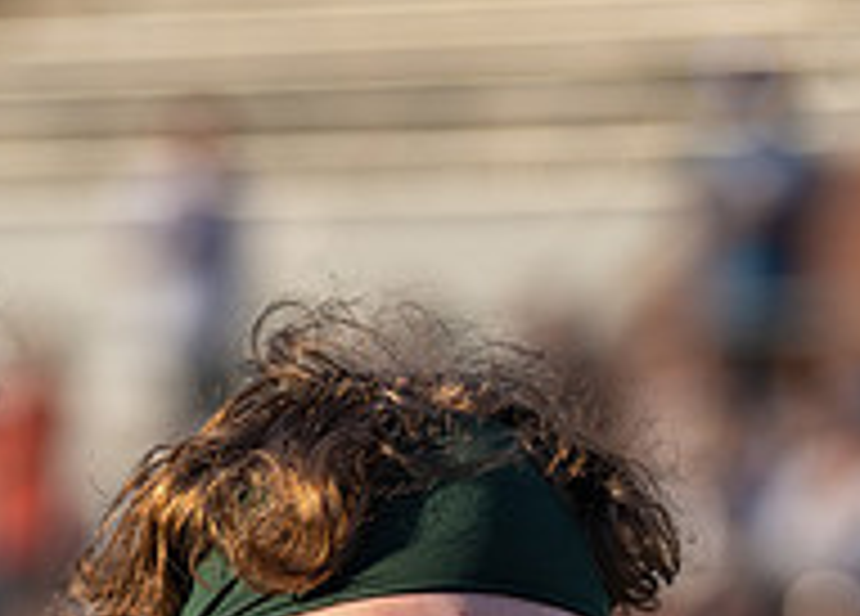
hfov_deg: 5.3
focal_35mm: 381
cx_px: 486
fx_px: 9319
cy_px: 913
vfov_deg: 3.8
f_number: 2.8
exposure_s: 1/1600
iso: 100
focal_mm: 120
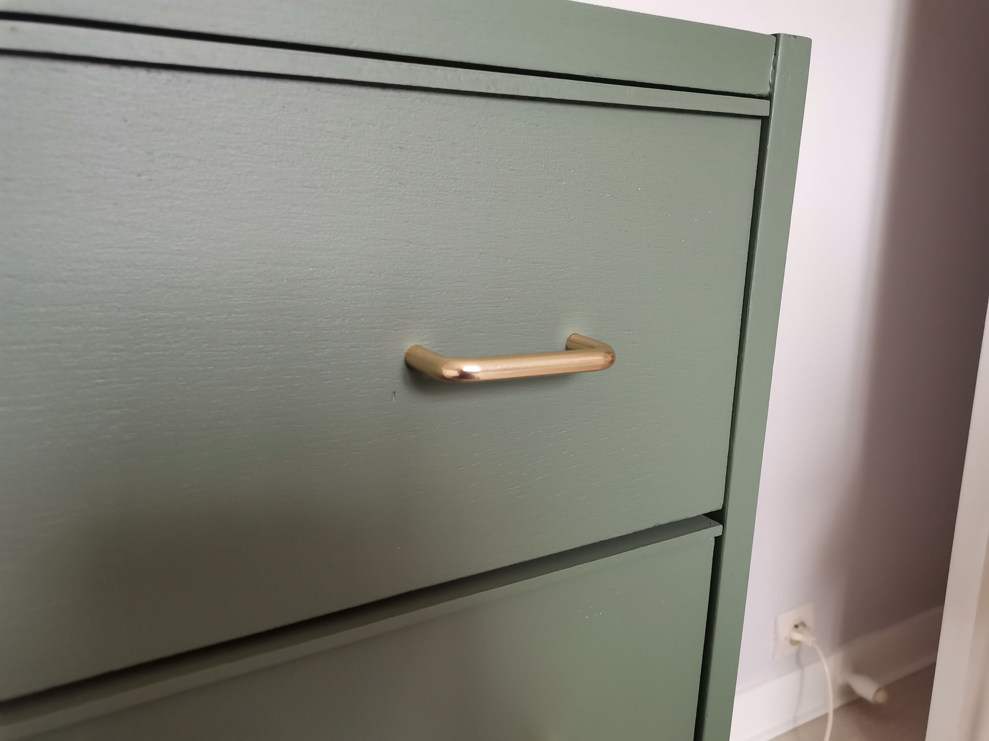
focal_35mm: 26
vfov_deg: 53.1
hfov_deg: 67.3
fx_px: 743
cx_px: 494
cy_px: 370
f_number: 1.8
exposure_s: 1/50
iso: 400
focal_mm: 4.75
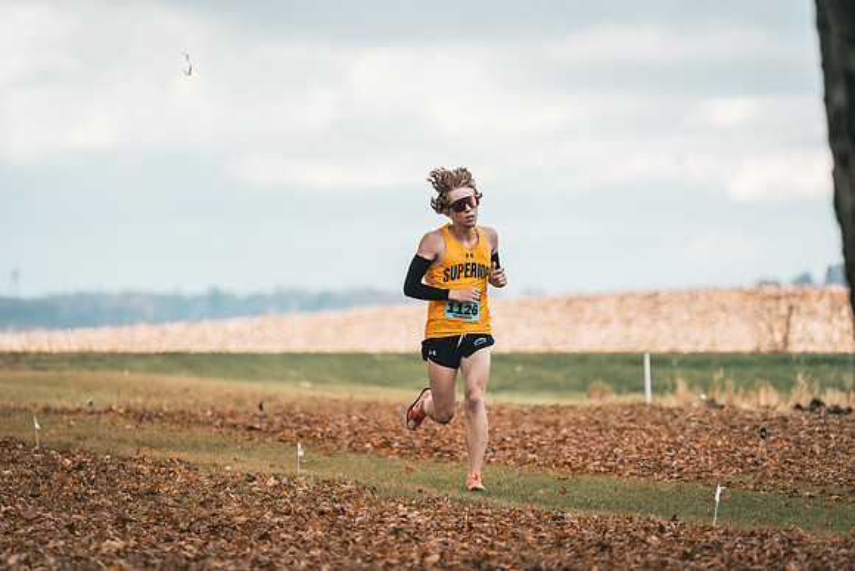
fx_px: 9621
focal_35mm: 405
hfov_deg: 5.1
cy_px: 286
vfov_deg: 3.4
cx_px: 428
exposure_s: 1/1000
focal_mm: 400
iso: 400
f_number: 6.3
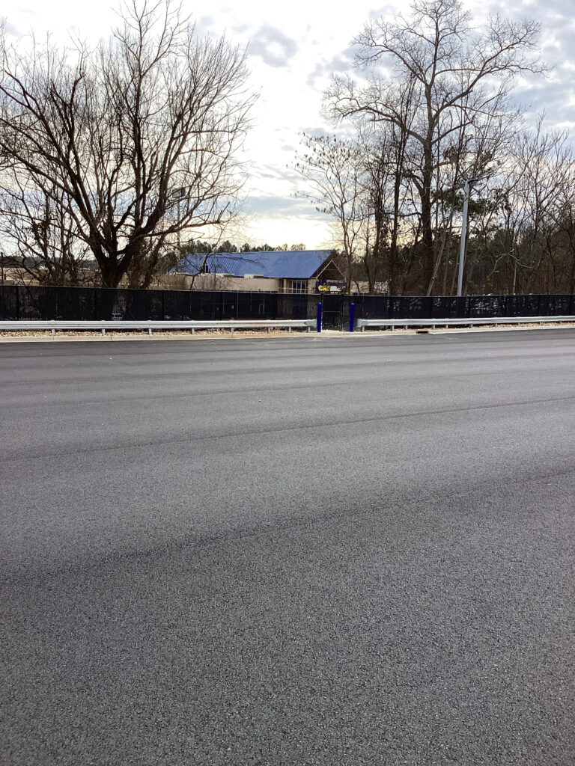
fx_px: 687
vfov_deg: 58.4
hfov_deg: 45.4
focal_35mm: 31
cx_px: 288
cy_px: 383
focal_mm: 3.3
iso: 25
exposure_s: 1/684
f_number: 2.4
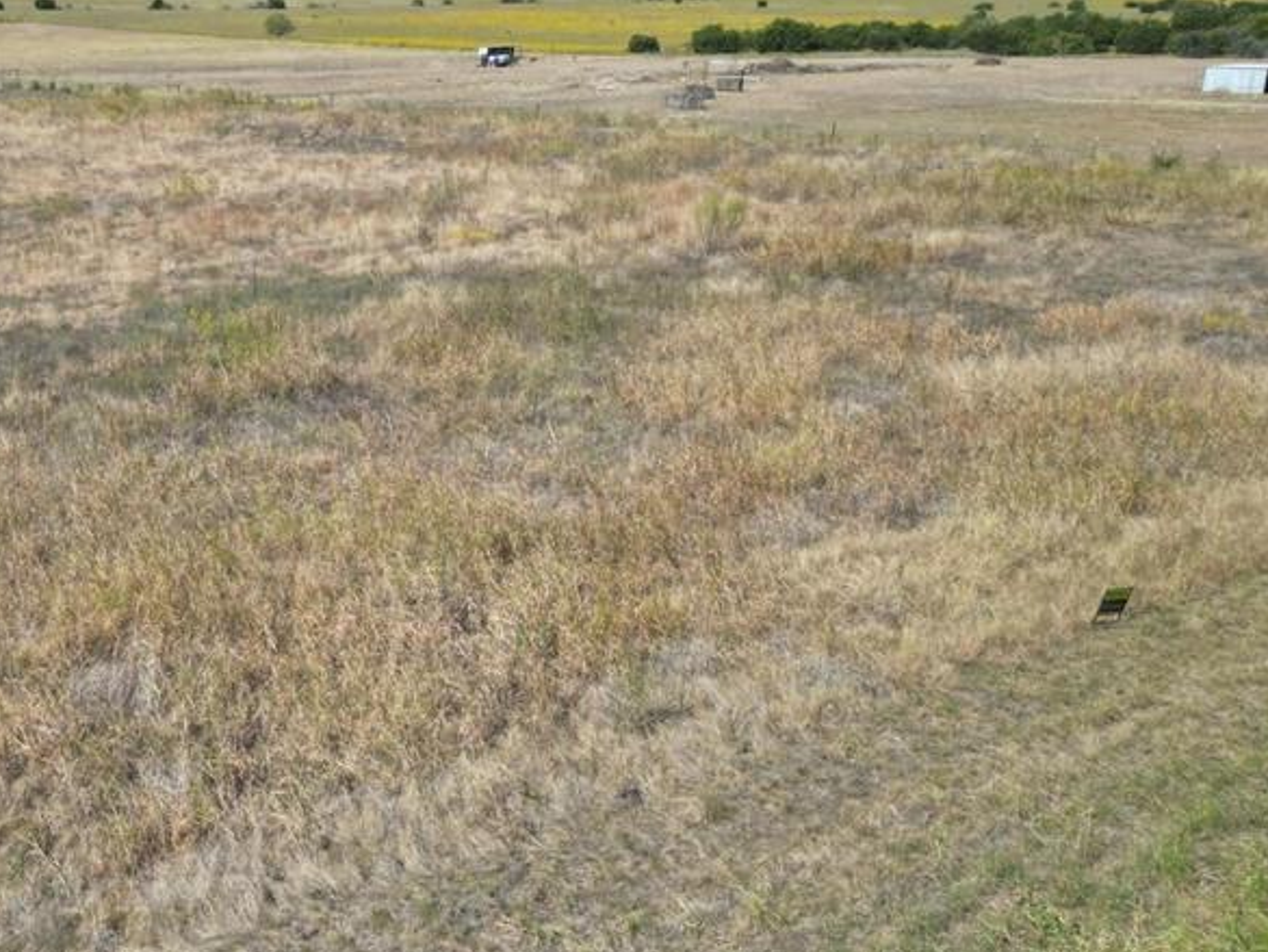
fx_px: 1539
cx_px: 232
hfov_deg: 42.5
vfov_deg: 34.3
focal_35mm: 42
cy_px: 516
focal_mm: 6.72
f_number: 1.7
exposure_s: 1/2500
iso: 100
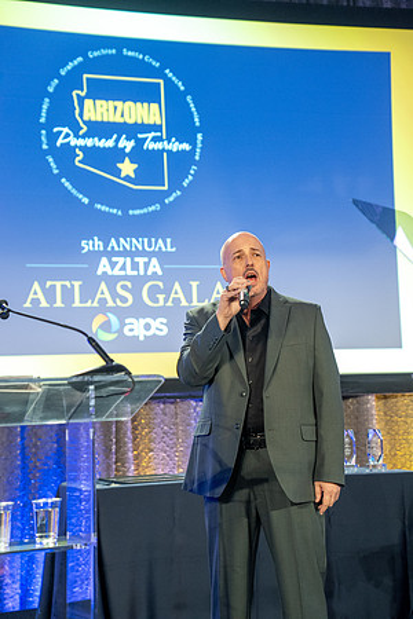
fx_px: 1170
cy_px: 310
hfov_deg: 20.0
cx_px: 206
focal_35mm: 68
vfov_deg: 29.7
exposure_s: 1/125
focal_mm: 68
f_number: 4
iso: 3200
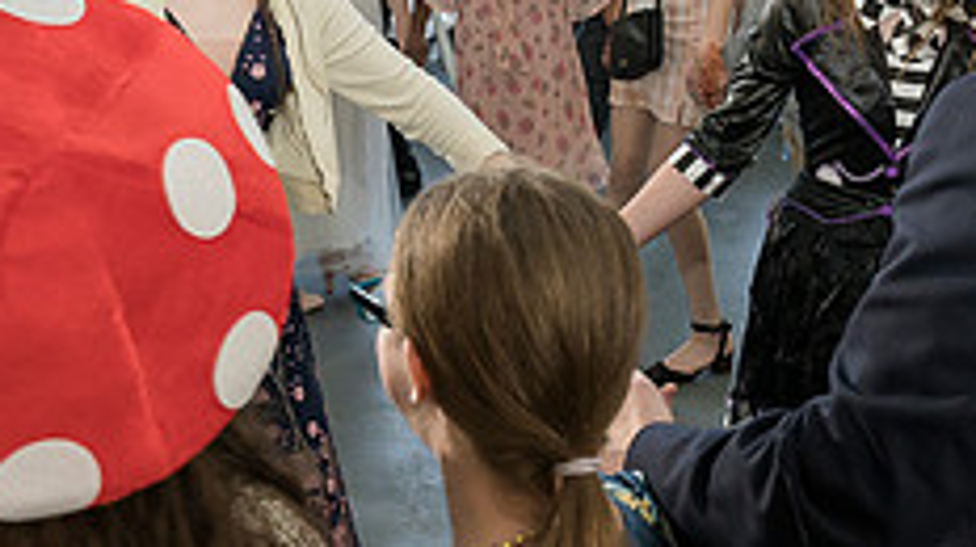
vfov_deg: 18.4
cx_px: 593
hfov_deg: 32.7
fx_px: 1655
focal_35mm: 64
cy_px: 51
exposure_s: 1/200
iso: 1250
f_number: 6.3
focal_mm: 24
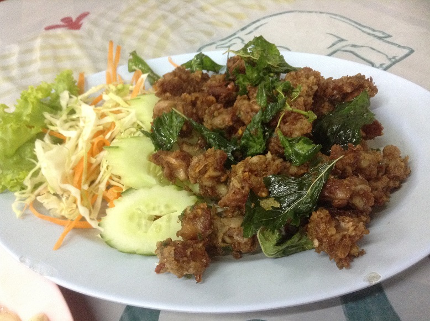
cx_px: 215
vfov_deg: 42.8
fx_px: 409
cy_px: 160
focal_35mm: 33
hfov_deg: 55.4
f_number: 2.4
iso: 250
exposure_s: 1/20
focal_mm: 3.3
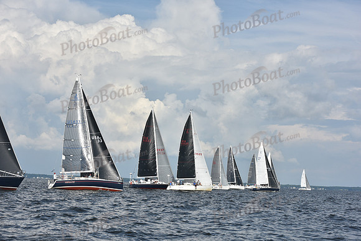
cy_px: 120
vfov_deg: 19.5
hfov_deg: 28.8
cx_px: 180
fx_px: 702
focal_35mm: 70
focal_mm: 70
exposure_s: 1/1250
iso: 320
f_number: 10
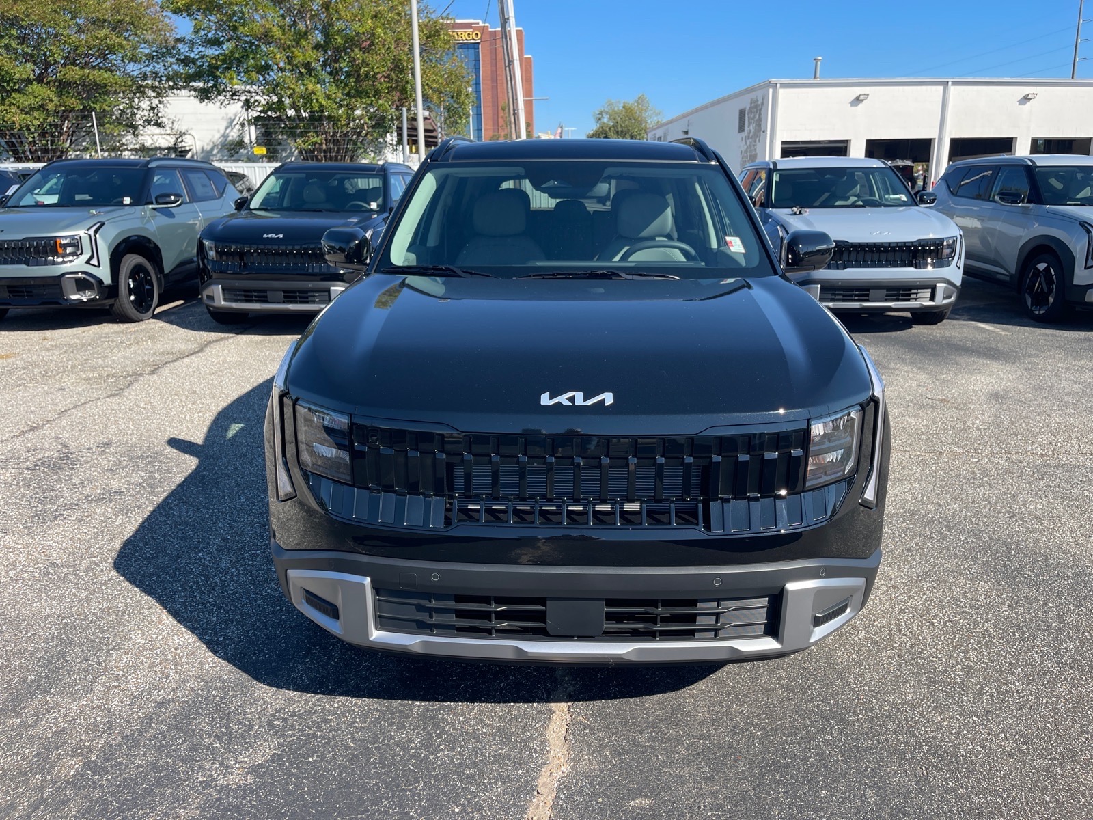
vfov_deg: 53.1
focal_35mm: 26
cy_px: 410
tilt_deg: -14.9
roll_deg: +1.3
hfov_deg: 67.3
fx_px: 821
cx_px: 546
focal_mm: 5.1
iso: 32
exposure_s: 1/1852
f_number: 1.6
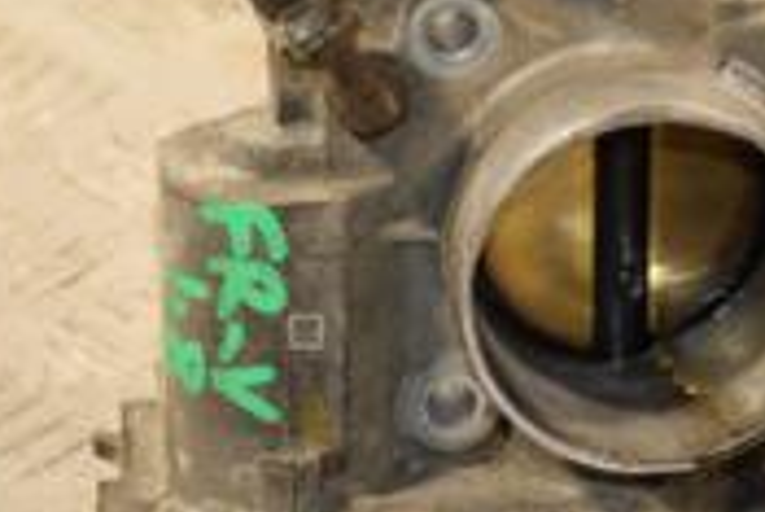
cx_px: 481
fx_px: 6338
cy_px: 271
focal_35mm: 298
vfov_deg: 4.6
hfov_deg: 6.9
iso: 800
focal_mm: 58
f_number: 5.6
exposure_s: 1/200
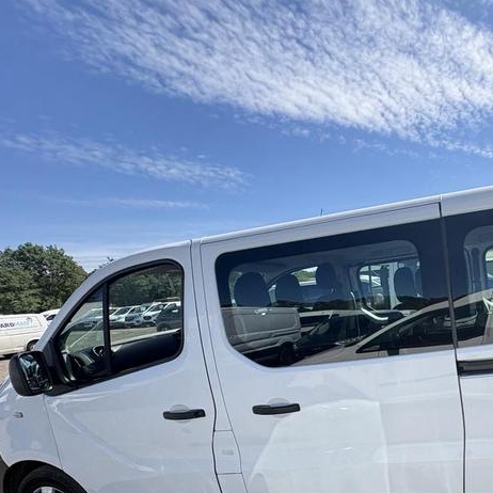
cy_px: 345
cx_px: 431
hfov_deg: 57.2
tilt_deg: -6.1
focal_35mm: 24
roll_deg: +5.6
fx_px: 387
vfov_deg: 62.7
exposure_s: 1/1299
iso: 50
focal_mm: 2.22
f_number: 2.2
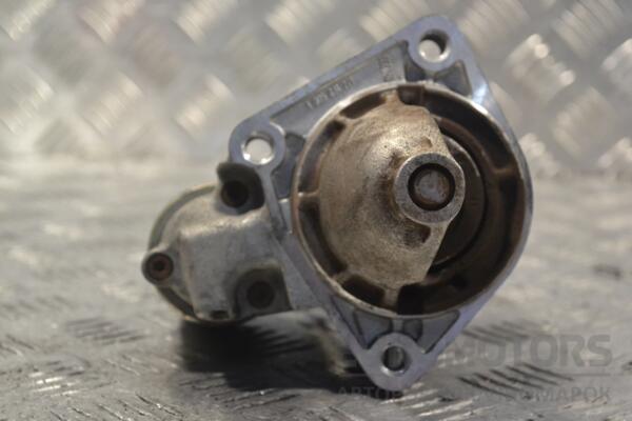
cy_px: 210
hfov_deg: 24.6
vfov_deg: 16.6
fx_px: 1448
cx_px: 316
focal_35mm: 82
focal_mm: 55
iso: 3200
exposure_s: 1/320
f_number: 9
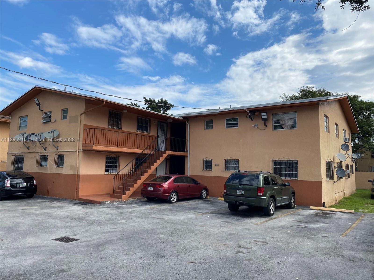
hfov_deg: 67.3
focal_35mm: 26
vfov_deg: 53.1
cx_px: 187
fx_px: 281
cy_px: 140
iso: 32
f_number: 1.8
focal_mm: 4.25
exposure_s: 1/3300
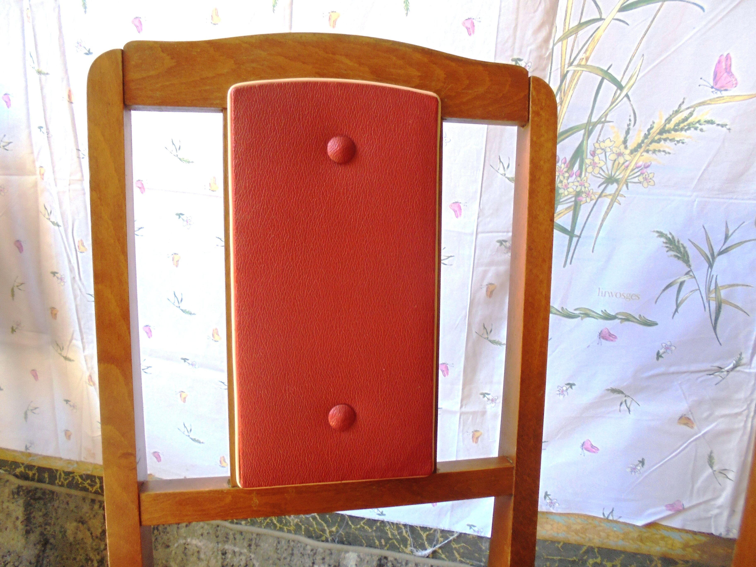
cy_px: 284
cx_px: 378
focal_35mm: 26
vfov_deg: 53.1
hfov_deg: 67.3
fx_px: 568
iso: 250
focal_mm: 4.6
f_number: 3.5
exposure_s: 1/30
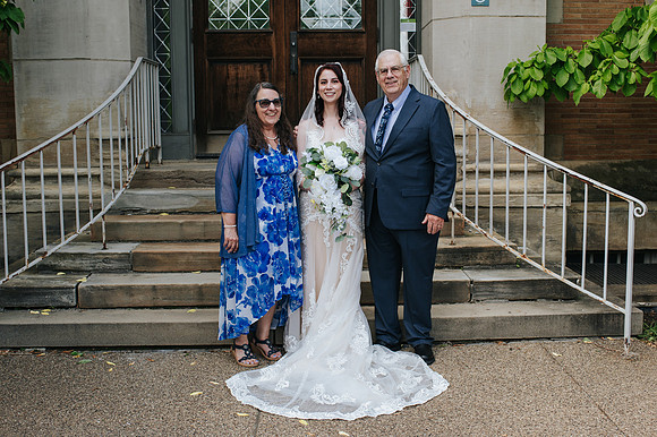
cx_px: 339
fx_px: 790
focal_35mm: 43
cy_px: 222
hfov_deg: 45.2
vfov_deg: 31.0
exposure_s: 1/400
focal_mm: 35
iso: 160
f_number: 3.5
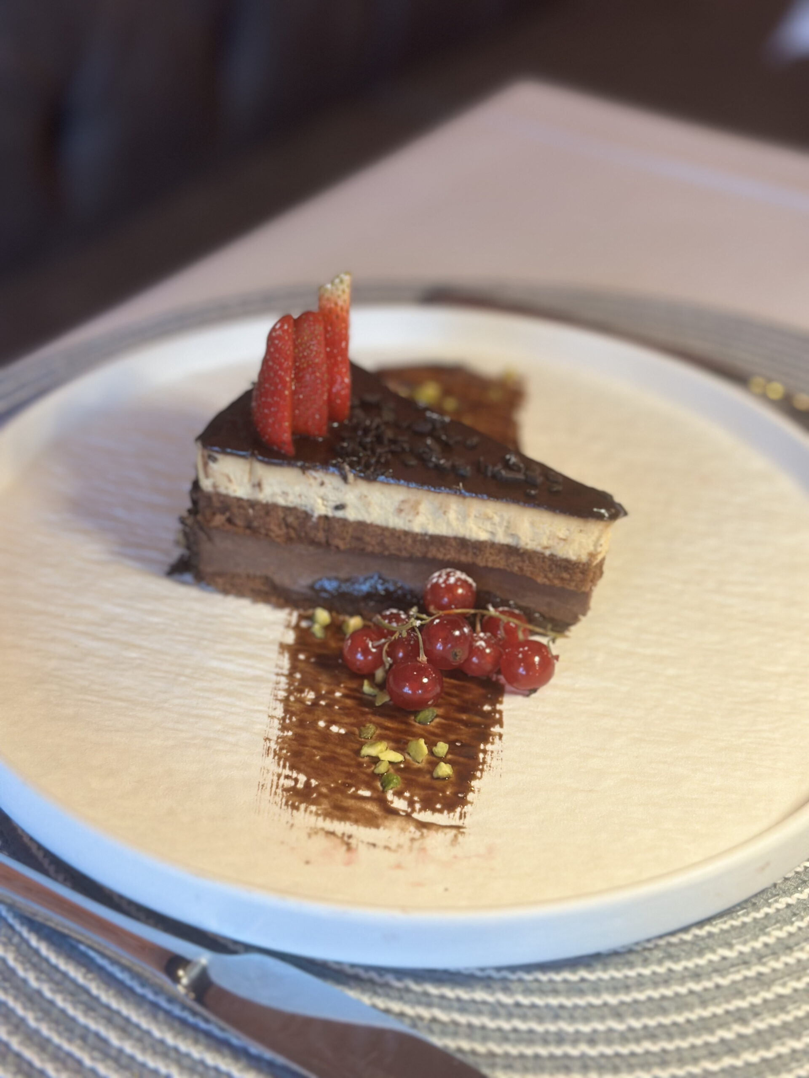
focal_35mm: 48
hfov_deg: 30.3
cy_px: 539
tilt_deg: -36.4
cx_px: 404
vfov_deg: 39.7
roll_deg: -2.2
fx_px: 1496
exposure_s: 1/50
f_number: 1.78
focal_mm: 6.86
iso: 100
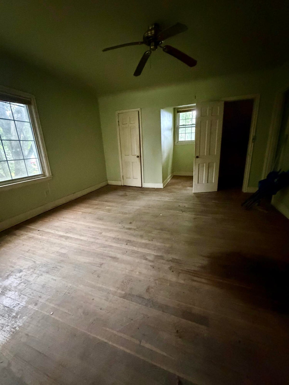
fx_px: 156
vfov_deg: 102.1
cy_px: 192
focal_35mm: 14
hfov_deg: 85.7
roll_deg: +3.3
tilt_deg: -16.4
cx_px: 144
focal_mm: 2.22
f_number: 2.2
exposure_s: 1/34
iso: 1600
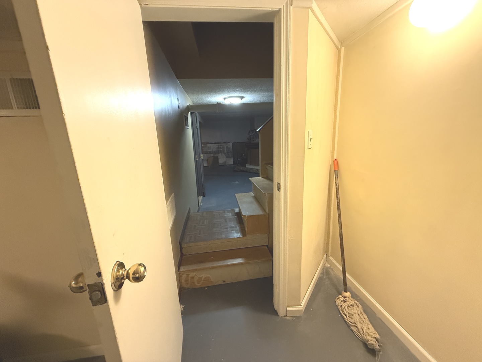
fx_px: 195
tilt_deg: -12.6
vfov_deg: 85.7
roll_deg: +2.8
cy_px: 181
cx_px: 241
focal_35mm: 14
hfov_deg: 102.1
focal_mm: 2.22
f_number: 2.2
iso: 640
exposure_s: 1/60
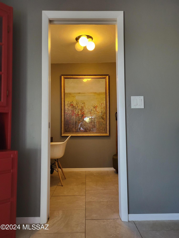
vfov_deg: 67.3
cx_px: 90
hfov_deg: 53.1
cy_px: 119
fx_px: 179
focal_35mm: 26
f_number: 1.8
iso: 250
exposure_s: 1/120
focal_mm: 5.4
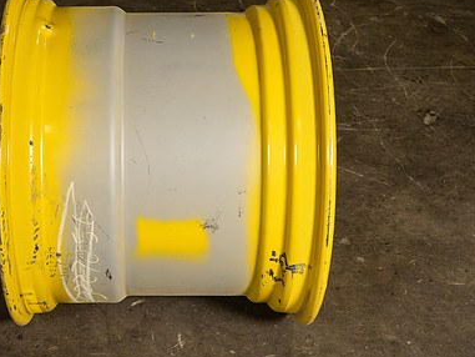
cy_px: 147
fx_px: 865
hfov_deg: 30.4
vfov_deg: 23.3
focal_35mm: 63
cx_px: 138
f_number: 5.6
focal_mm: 43
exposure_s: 1/125
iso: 800
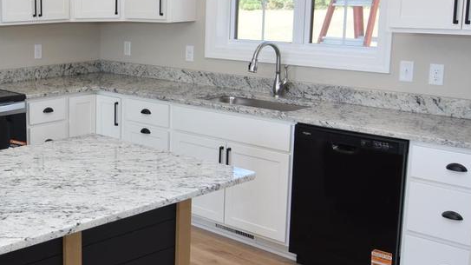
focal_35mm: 50
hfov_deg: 38.1
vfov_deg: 23.9
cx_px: 35
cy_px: 113
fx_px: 624
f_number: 5.6
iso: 400
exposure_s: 1/125
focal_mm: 12
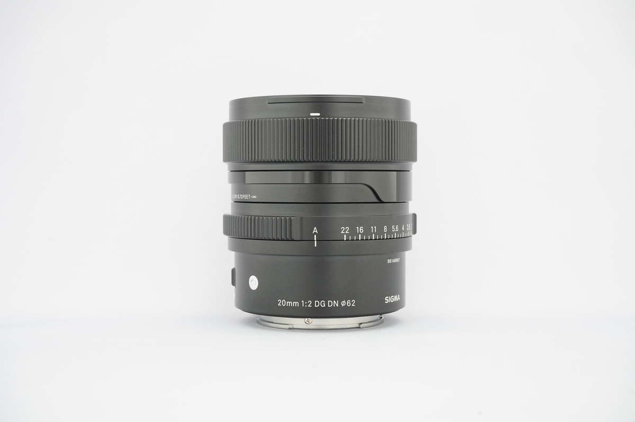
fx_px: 916
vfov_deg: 25.9
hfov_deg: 38.2
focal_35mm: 52
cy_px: 211
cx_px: 318
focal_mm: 52
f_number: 11
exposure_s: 1/25
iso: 6400
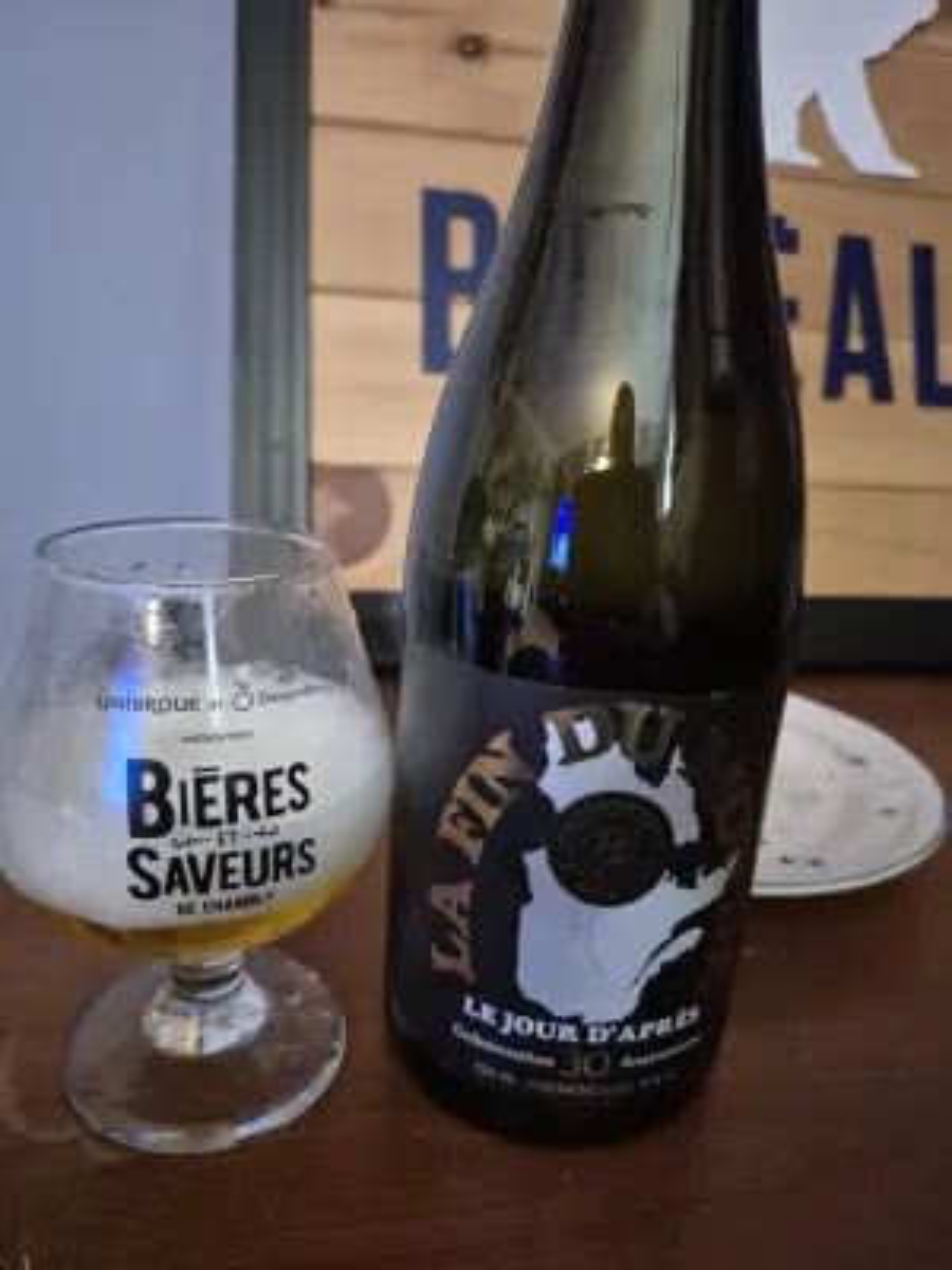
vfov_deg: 73.9
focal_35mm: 23
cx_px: 476
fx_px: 843
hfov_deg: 58.9
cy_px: 635
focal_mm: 5.4
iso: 1600
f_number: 1.8
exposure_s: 1/40
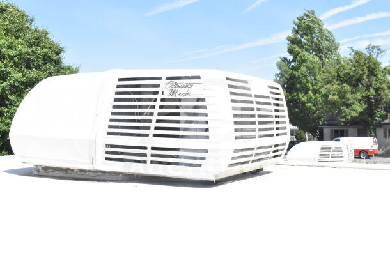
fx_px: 439
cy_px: 130
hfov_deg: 47.9
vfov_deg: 33.0
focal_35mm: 40
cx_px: 195
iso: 1600
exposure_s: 1/800
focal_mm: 27
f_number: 14
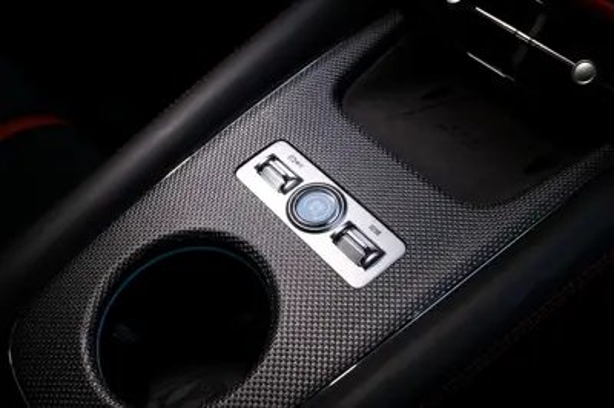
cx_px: 307
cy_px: 204
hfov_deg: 50.7
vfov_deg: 35.0
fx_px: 648
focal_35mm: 38
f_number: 8
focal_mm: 38
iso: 400
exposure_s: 1/60
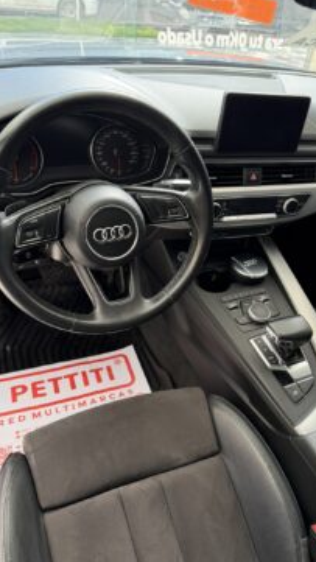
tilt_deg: -40.0
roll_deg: -9.3
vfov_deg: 69.9
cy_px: 283
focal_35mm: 27
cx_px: 181
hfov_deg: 42.8
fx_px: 402
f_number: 1.78
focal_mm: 6.76
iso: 200
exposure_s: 1/182
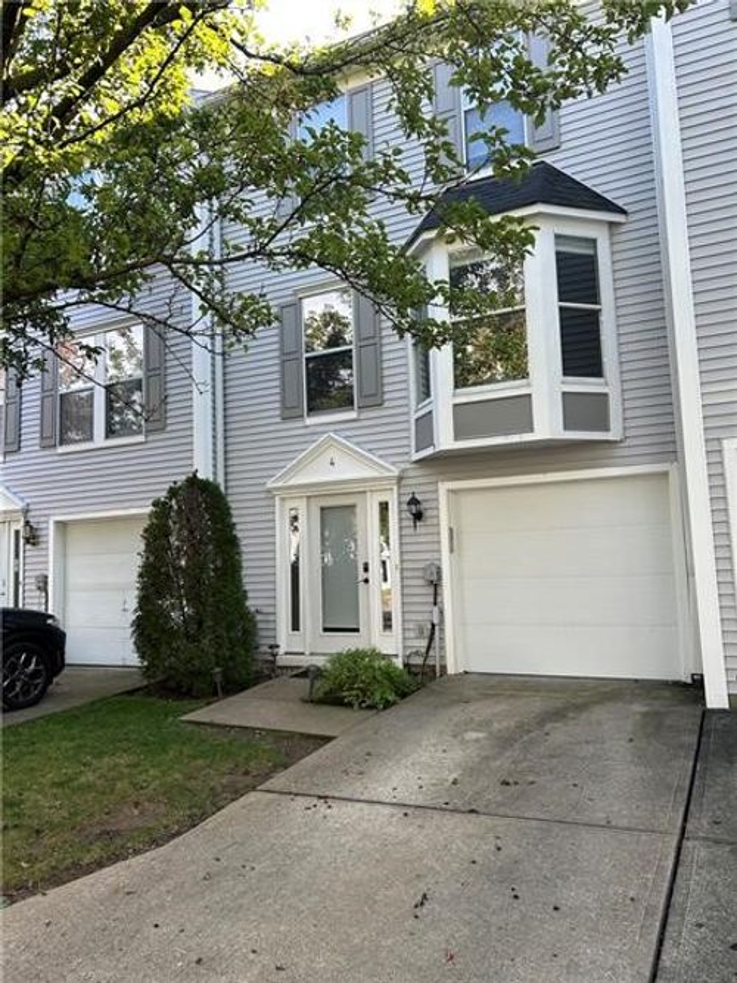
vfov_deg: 67.3
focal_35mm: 26
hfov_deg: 53.0
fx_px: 738
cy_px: 492
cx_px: 368
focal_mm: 5.7
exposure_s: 1/397
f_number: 1.5
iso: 50
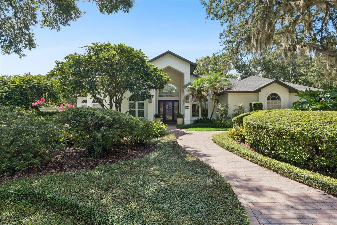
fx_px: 178
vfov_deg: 64.5
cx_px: 168
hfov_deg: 86.9
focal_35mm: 19
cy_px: 112
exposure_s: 1/15
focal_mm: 19
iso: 100
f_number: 18
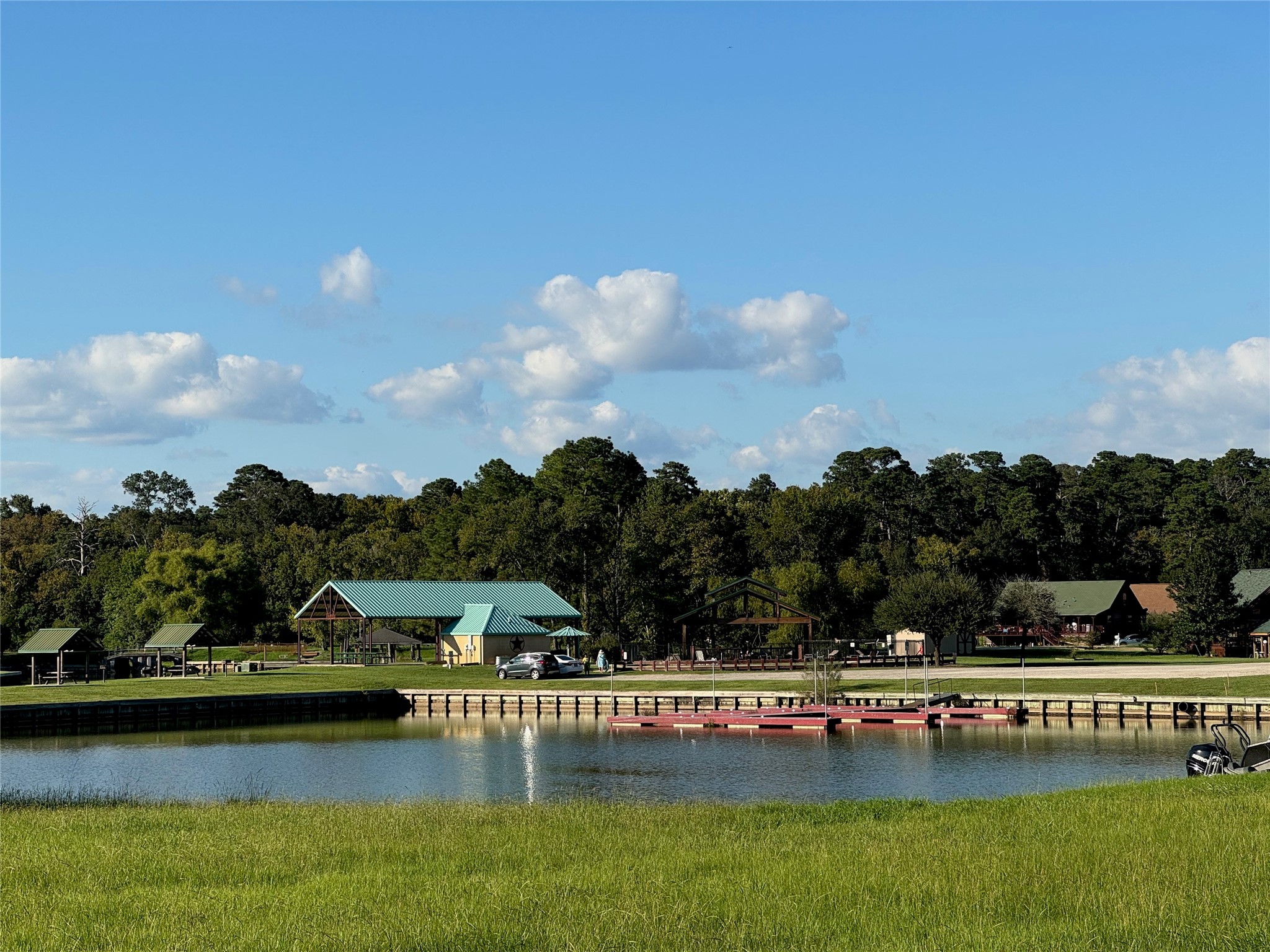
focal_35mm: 77
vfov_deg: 19.1
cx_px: 635
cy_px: 476
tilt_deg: +3.0
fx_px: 2825
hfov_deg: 25.3
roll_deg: +1.3
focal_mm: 9
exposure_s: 1/699
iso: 25
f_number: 2.8
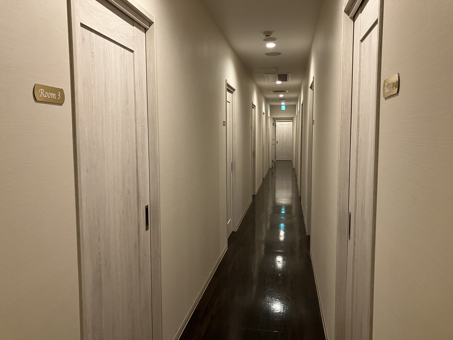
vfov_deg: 49.7
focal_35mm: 28
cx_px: 226
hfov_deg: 63.4
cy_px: 170
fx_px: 366
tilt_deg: -4.0
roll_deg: +0.4
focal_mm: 3.99
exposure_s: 1/50
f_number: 1.8
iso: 160
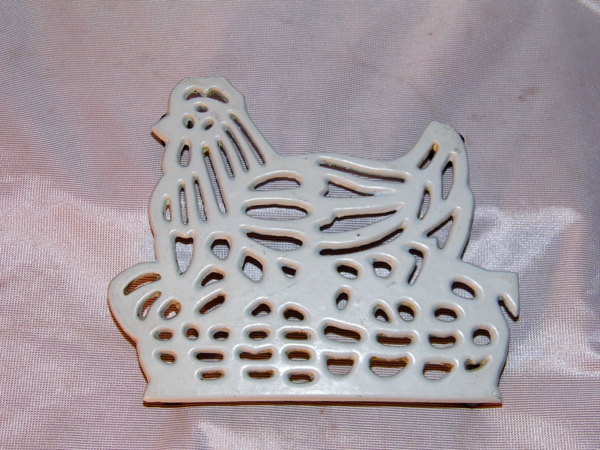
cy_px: 225
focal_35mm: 58
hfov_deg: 33.2
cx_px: 300
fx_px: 1005
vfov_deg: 25.2
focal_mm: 10.4
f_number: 3.9
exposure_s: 1/60
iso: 100
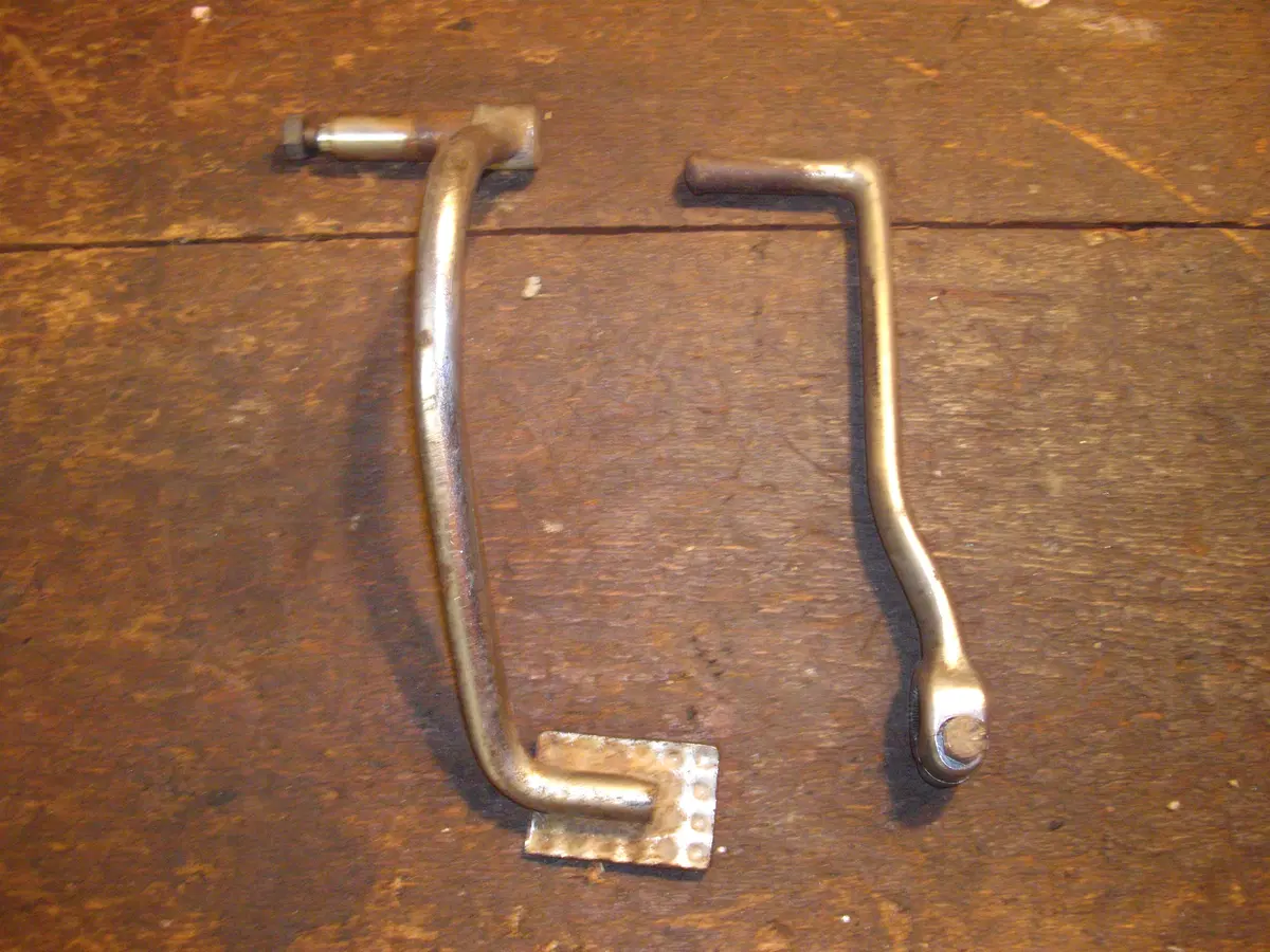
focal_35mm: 38
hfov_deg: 49.0
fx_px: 1394
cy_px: 476
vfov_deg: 37.7
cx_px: 635
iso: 400
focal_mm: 7.9
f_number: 2.8
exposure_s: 1/40
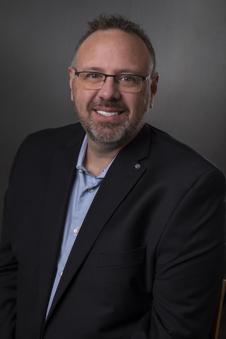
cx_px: 113
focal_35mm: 60
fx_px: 565
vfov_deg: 33.4
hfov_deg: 22.6
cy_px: 170
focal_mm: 60
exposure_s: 1/200
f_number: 8
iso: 100
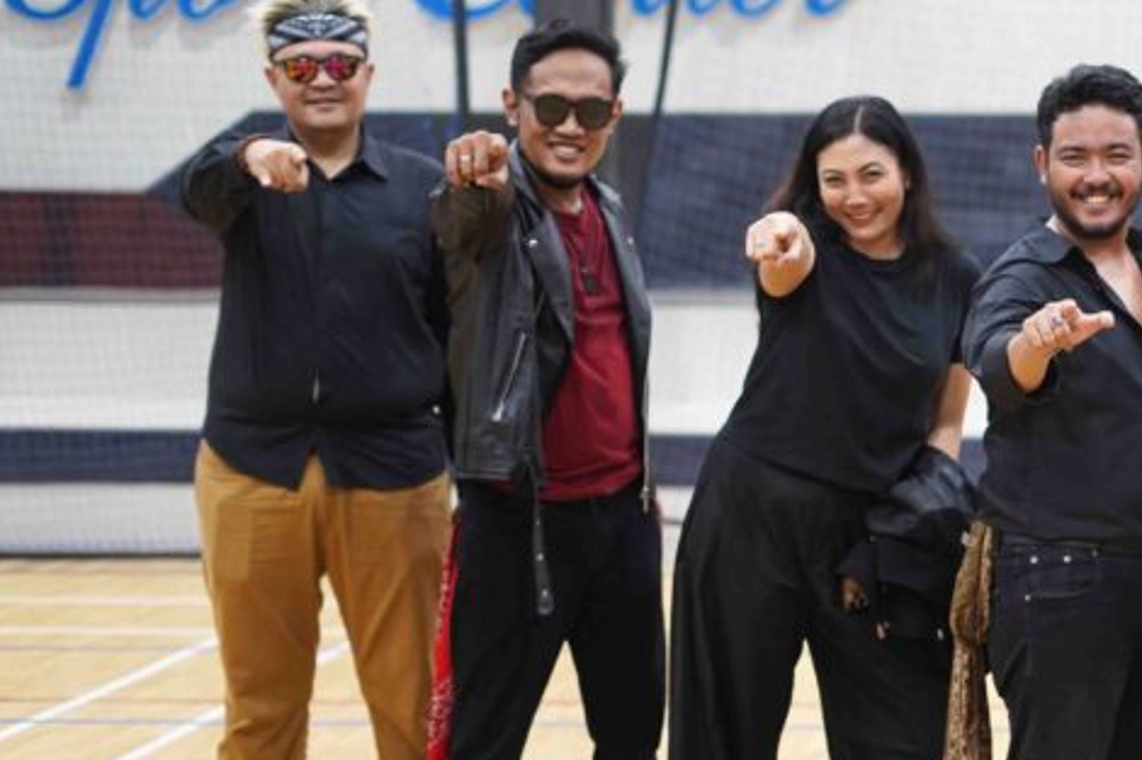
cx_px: 1220
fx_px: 3456
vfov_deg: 12.6
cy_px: 363
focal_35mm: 109
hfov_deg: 18.1
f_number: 1.8
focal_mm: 50
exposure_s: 1/50
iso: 500
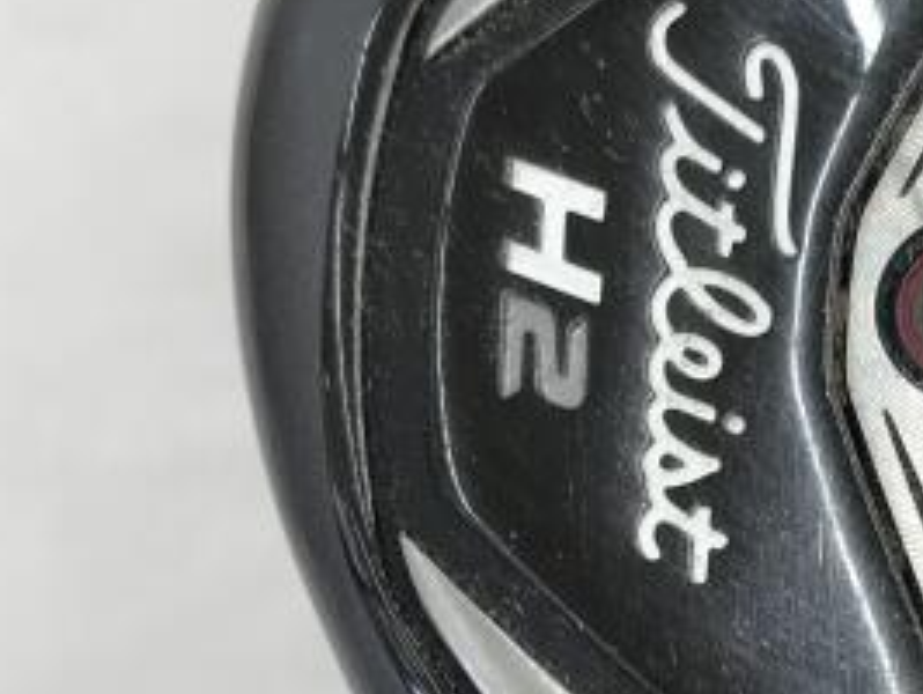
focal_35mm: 101
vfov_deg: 14.5
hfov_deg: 18.8
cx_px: 979
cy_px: 670
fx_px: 2695
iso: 32
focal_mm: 3.99
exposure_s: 1/120
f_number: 1.8
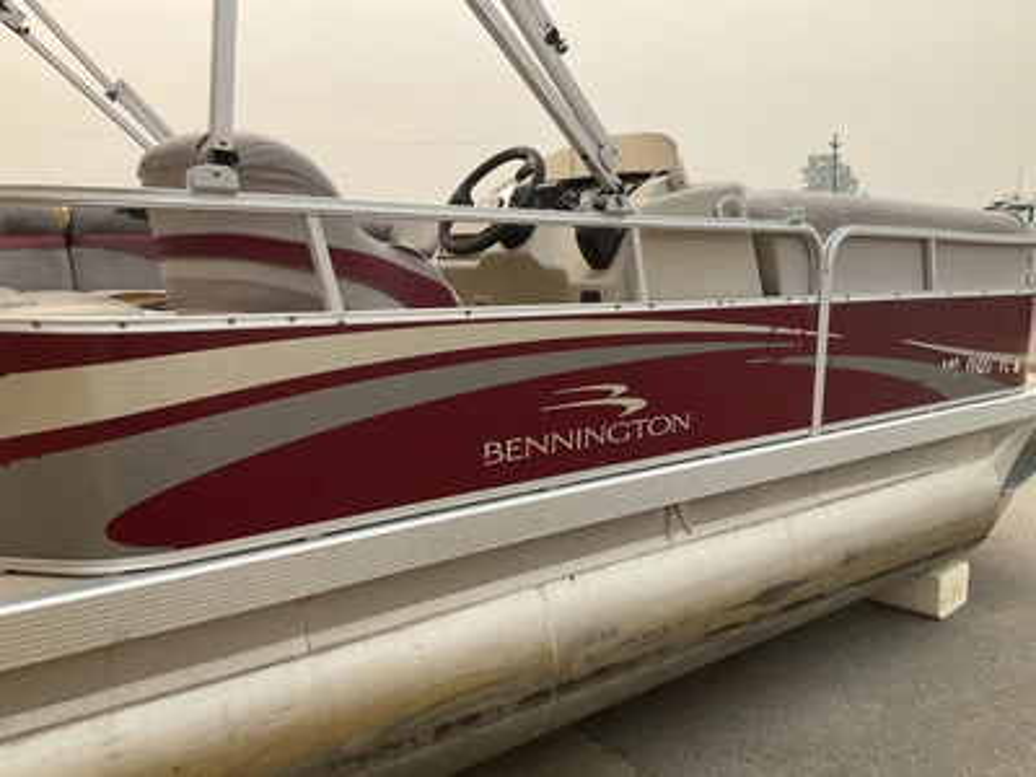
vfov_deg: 48.2
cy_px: 388
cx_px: 518
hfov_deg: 61.7
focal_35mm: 29
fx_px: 868
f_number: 1.8
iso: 25
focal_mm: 3
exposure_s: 1/1279
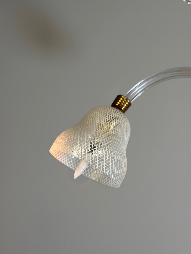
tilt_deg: +8.1
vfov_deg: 39.7
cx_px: 96
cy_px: 127
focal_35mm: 48
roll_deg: +0.0
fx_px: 353
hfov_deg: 30.3
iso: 64
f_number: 1.78
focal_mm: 6.76
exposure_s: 1/100
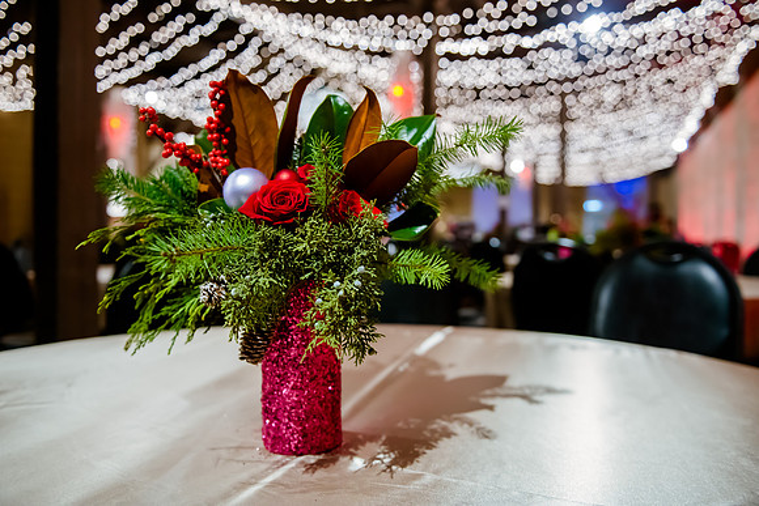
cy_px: 250
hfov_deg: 66.5
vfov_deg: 47.2
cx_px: 374
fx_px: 579
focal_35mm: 27
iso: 3200
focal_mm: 27
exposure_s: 1/80
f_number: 2.8
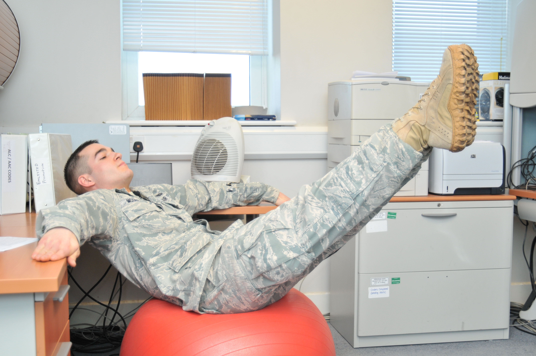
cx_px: 268
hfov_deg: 41.2
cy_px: 178
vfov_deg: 28.0
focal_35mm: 48
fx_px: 714
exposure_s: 1/80
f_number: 3.8
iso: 320
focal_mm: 32
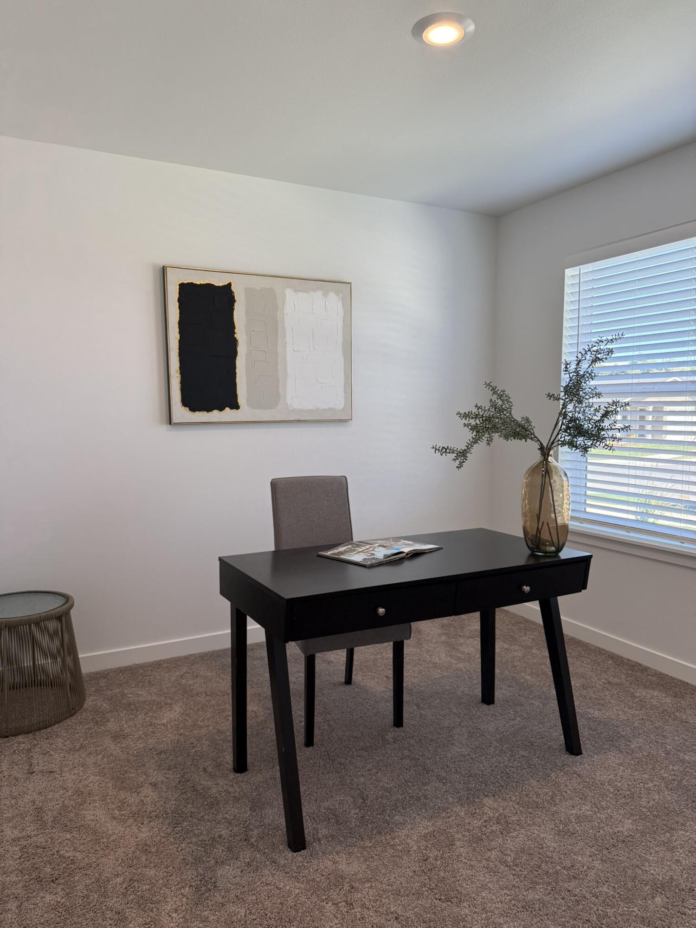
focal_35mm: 24
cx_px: 348
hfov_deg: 56.8
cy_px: 464
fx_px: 643
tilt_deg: -4.3
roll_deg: -0.2
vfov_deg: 71.6
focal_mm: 6.76
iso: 160
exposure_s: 1/240
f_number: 1.78
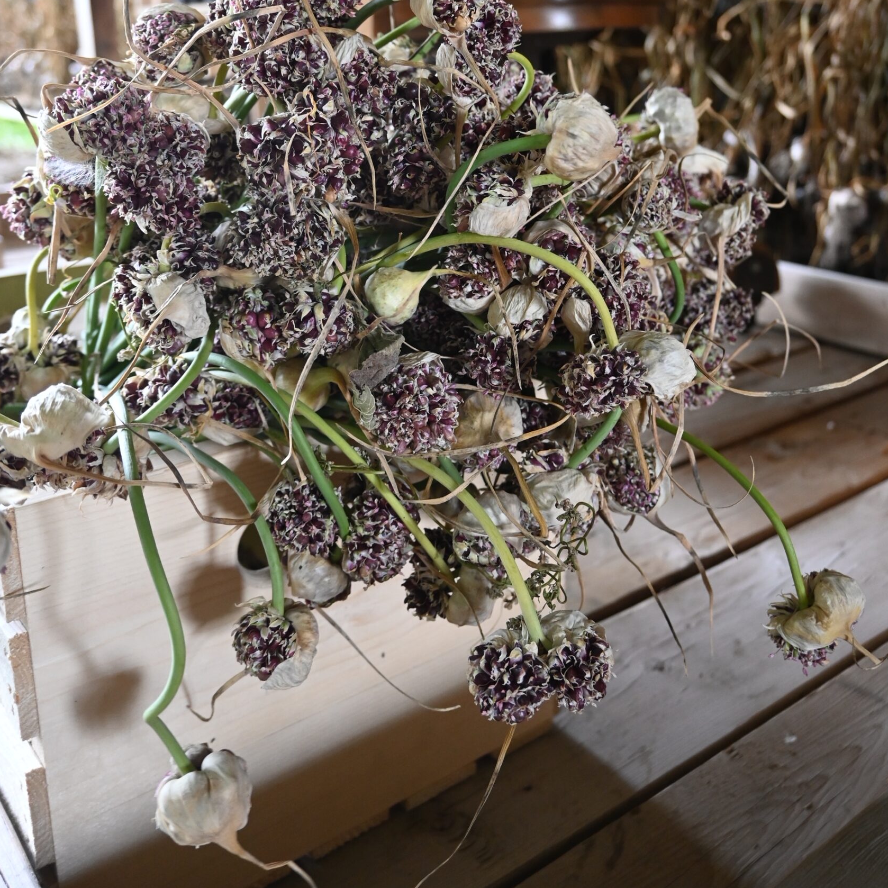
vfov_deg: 45.2
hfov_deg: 46.1
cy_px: 276
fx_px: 1044
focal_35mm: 36
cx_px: 449
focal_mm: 18.5
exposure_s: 1/125
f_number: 3.8
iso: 1250
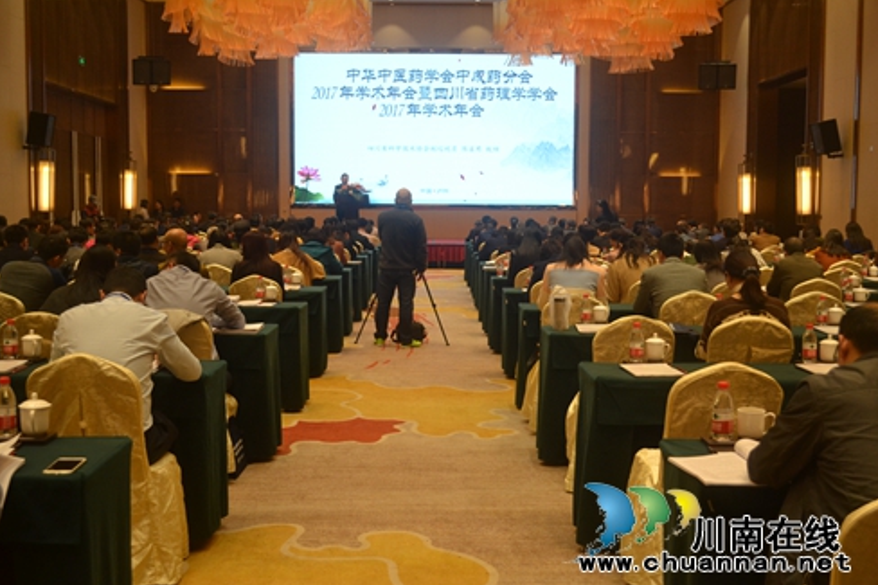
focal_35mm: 43
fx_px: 1048
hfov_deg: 45.4
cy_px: 298
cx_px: 443
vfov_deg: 31.2
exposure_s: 1/80
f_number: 4.5
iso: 800
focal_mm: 28
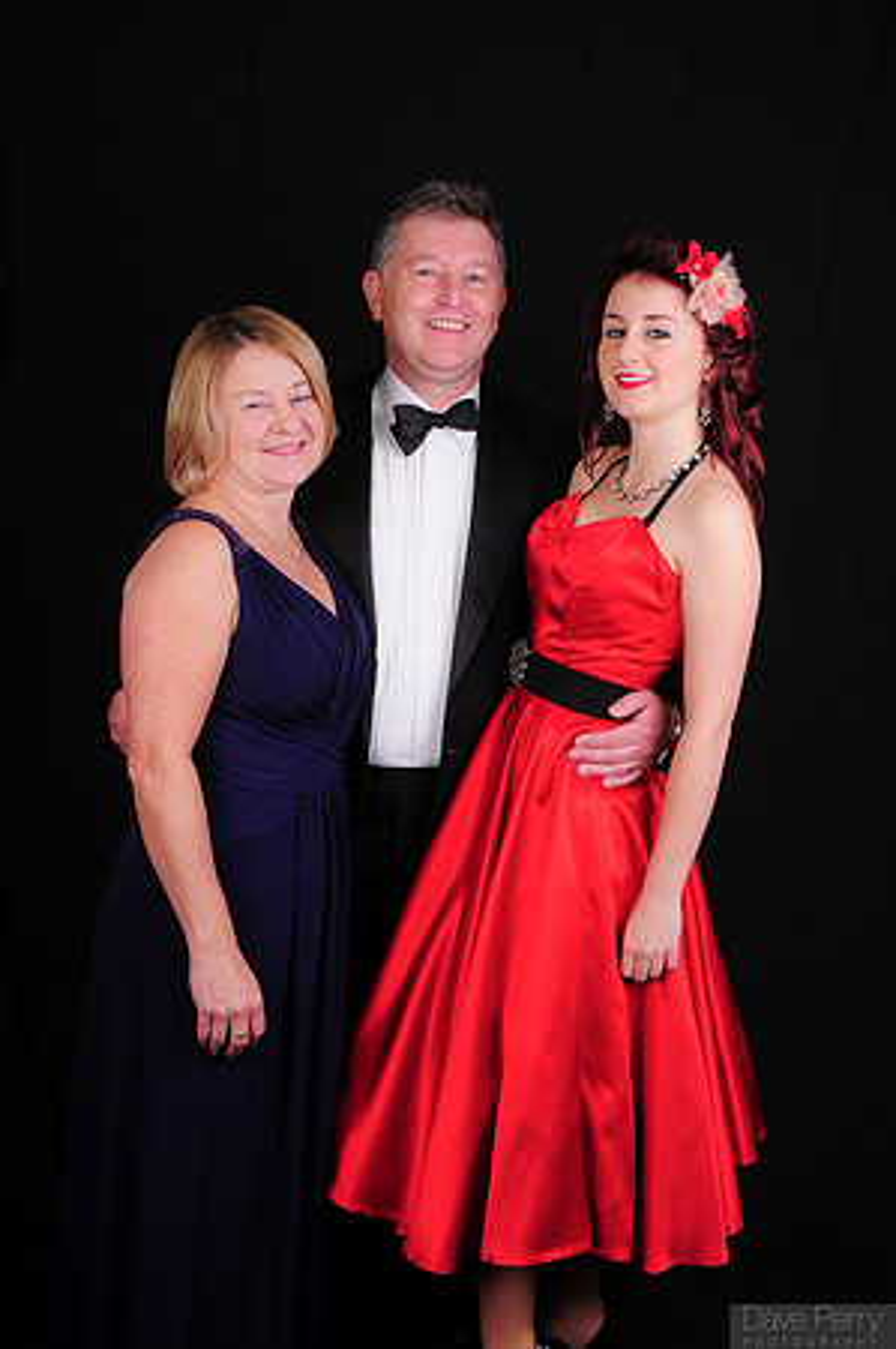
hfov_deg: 30.8
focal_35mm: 44
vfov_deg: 45.0
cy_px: 674
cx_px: 448
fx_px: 1628
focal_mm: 29
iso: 200
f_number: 8
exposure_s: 1/125
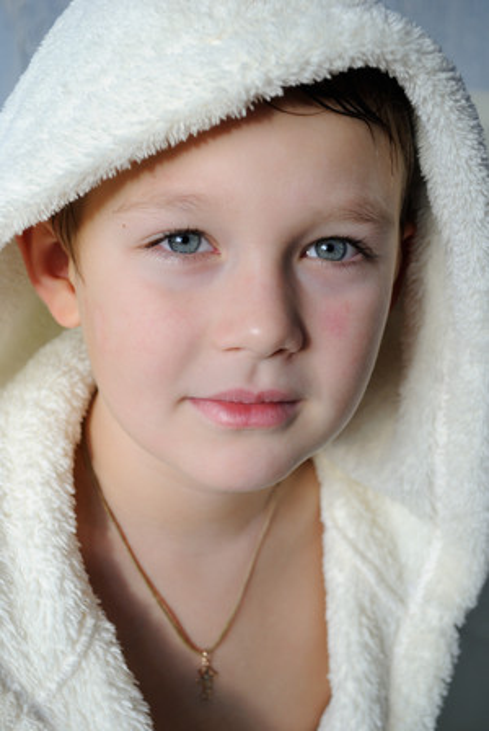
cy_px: 366
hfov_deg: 25.8
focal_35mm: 52
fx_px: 1066
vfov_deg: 37.8
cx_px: 244
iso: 200
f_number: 5
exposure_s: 1/40
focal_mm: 35
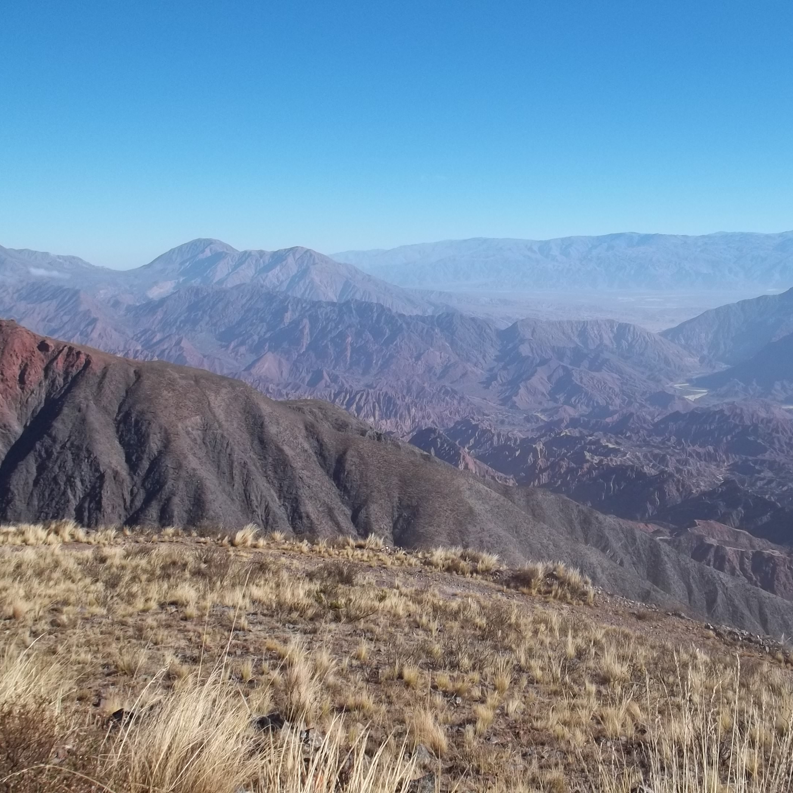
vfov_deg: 42.8
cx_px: 517
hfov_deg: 42.4
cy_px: 396
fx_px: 1011
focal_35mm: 39
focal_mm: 5.9
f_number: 8
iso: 64
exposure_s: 1/160
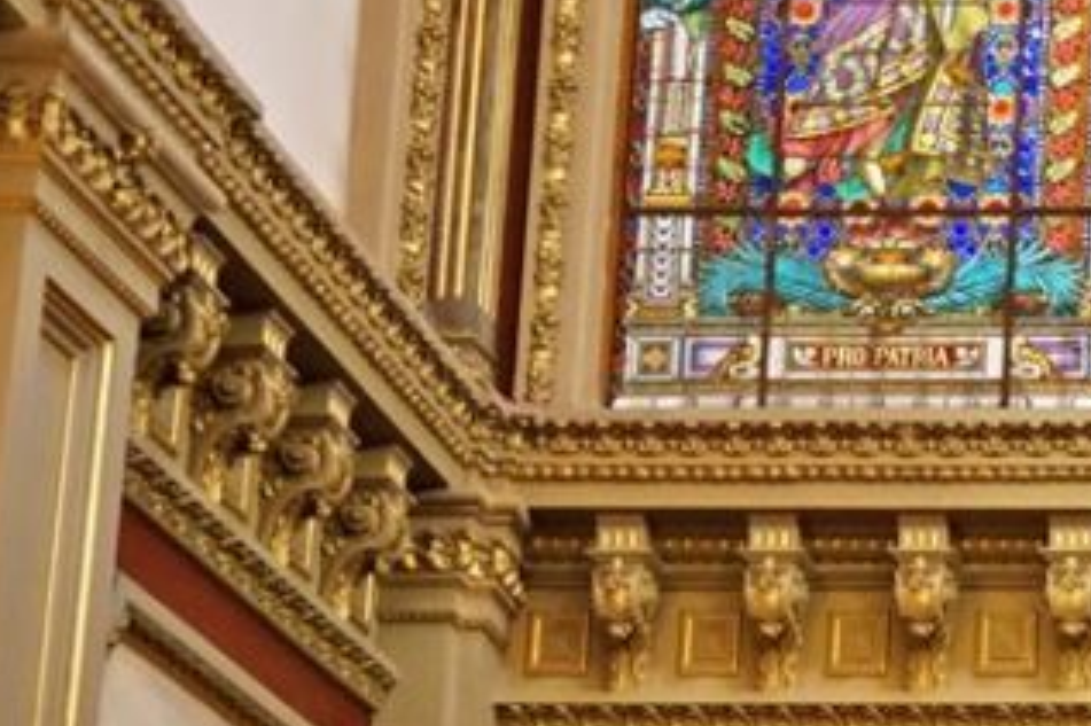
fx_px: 3211
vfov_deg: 12.0
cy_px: 1252
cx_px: 1662
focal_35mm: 106
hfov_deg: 17.3
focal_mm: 28
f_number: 2.8
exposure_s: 1/160
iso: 2000
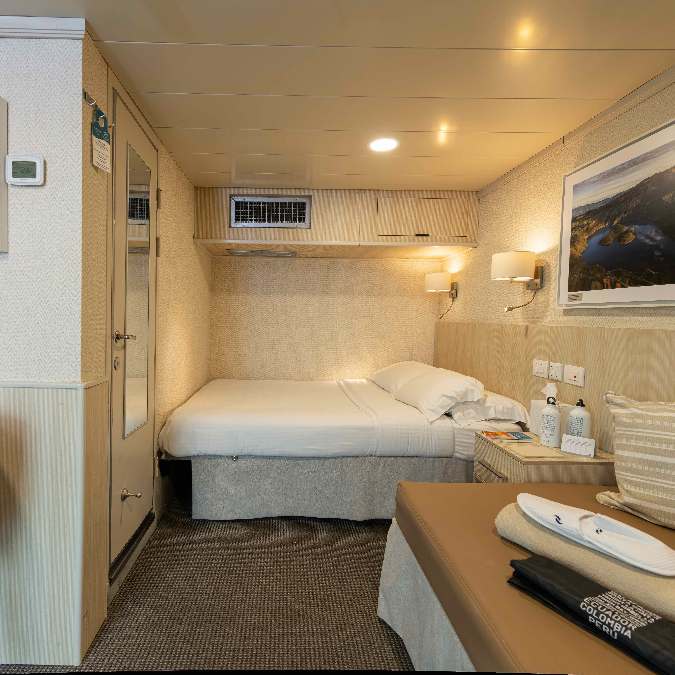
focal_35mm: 18
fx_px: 397
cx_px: 284
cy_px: 335
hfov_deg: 80.1
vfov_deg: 80.7
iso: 640
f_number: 5.6
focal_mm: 14
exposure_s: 1/50
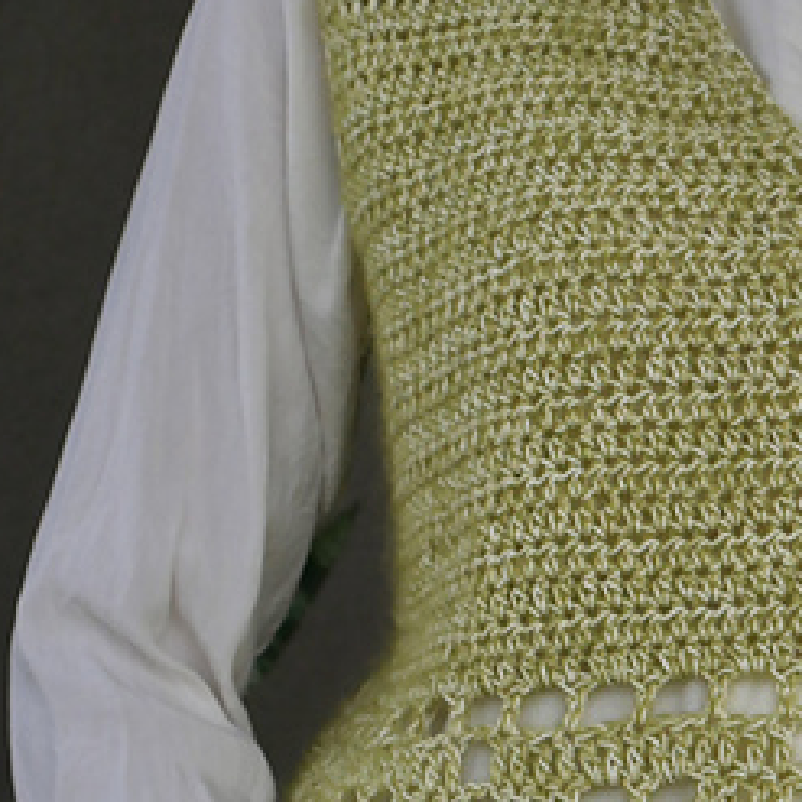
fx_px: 2280
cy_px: 620
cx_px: 731
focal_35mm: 87
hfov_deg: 19.6
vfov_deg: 19.8
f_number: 5.6
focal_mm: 19
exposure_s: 1/800
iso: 800
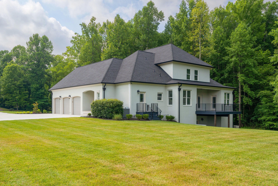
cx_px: 139
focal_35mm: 31
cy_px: 93
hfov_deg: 60.3
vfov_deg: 42.3
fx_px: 239
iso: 320
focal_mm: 31
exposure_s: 1/320
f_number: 7.1
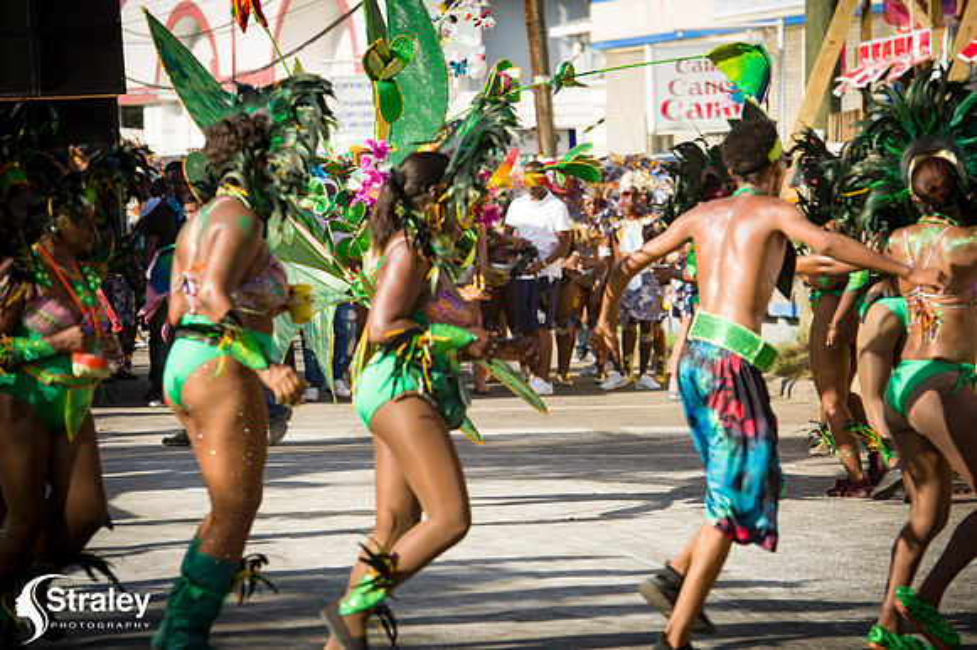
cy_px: 325
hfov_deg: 12.8
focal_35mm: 160
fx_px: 4340
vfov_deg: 8.6
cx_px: 488
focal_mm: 160
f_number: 7.1
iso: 100
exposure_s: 1/200
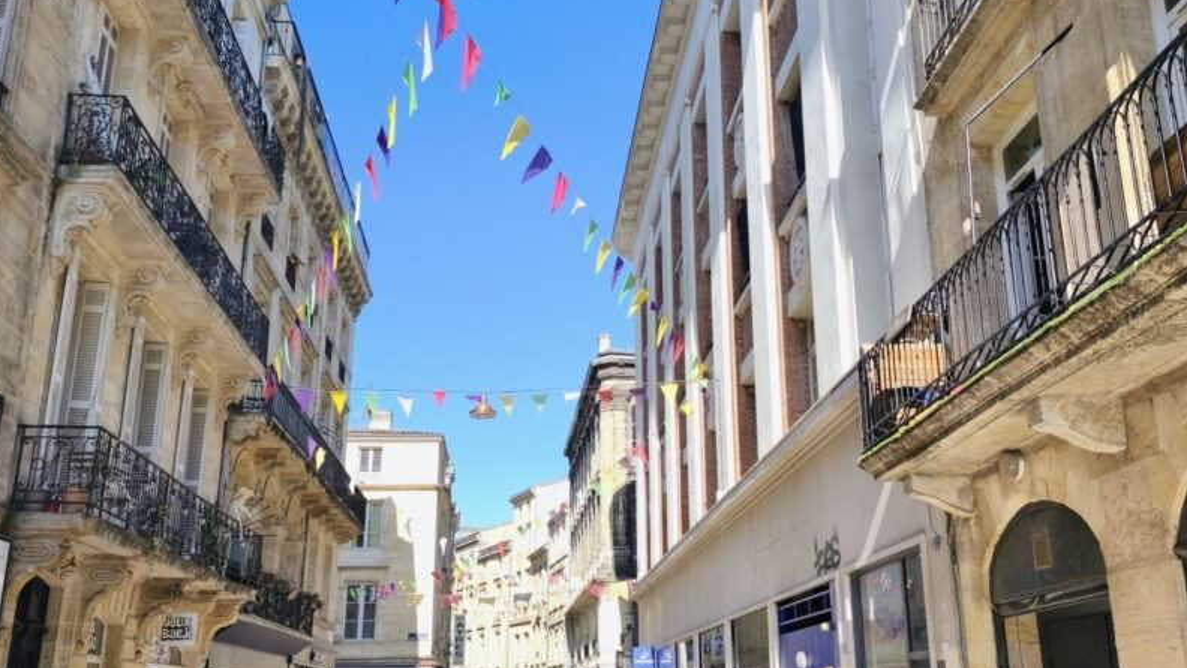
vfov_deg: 35.6
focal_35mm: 33
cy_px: 370
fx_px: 1039
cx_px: 589
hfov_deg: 59.5
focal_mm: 6.14
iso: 50
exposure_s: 1/418
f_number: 1.65
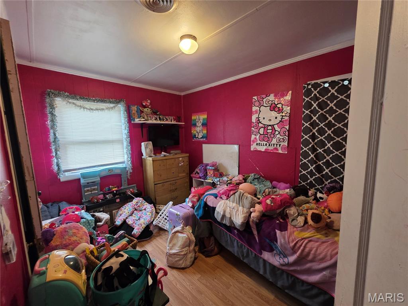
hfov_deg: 106.2
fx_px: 153
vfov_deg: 89.9
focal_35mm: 13
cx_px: 204
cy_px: 153
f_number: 1.9
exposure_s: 1/60
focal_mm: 2.2
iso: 400
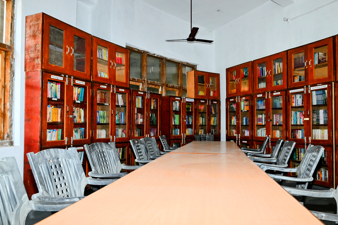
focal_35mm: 28
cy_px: 121
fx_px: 263
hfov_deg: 65.4
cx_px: 181
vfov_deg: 46.3
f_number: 6.3
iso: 640
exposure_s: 1/160
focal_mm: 24
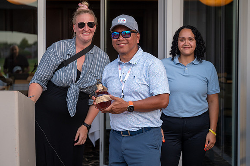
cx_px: 130
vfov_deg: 16.4
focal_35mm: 83
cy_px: 81
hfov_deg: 24.5
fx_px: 577
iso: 500
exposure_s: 1/500
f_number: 4
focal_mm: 69
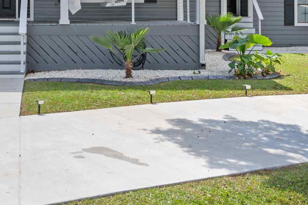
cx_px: 79
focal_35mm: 72
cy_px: -23
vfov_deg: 18.3
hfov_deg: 27.9
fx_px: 612
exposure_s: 1/60
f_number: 10
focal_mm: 22.5
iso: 125
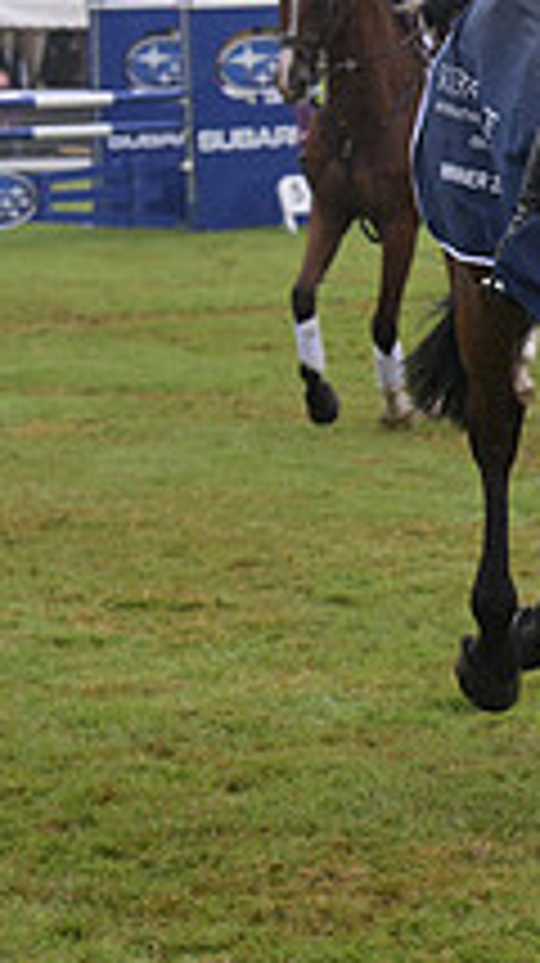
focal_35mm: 247
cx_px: 1152
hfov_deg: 4.8
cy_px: 169
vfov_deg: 8.7
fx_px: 6302
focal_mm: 87
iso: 800
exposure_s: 1/800
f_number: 5.6
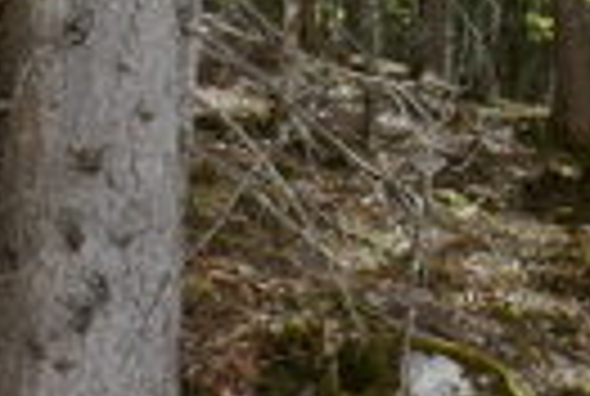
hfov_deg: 15.6
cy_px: 254
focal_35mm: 122
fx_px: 2004
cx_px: 860
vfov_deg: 11.3
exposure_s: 1/80
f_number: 7.1
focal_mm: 9.1
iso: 125
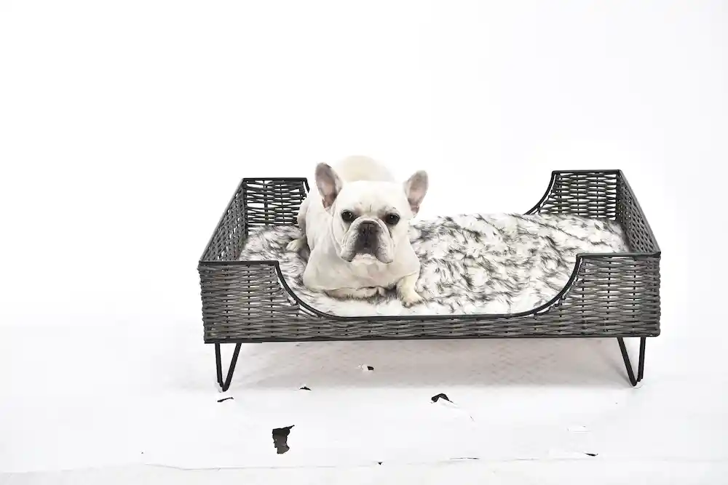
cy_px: 242
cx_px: 364
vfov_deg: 21.9
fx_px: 1254
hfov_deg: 32.4
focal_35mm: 62
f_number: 8
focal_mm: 62
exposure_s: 1/125
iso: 250
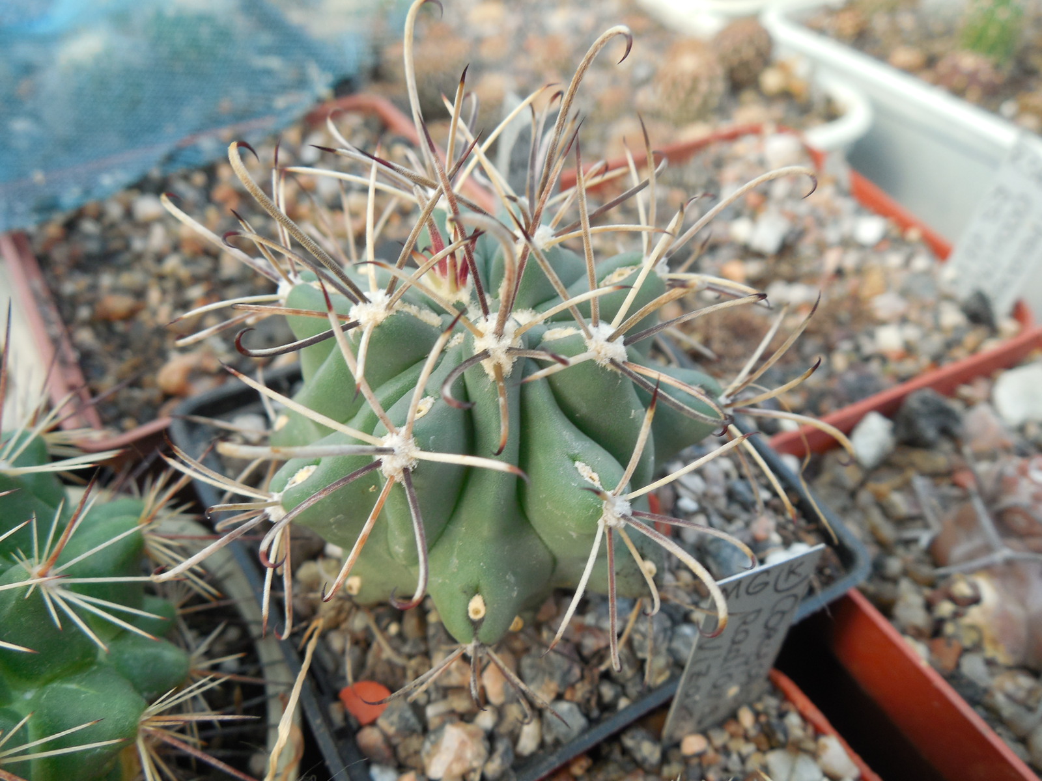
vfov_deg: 45.4
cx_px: 521
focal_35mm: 31
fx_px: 933
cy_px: 390
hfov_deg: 58.4
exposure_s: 1/100
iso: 125
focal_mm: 5.6
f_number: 3.6
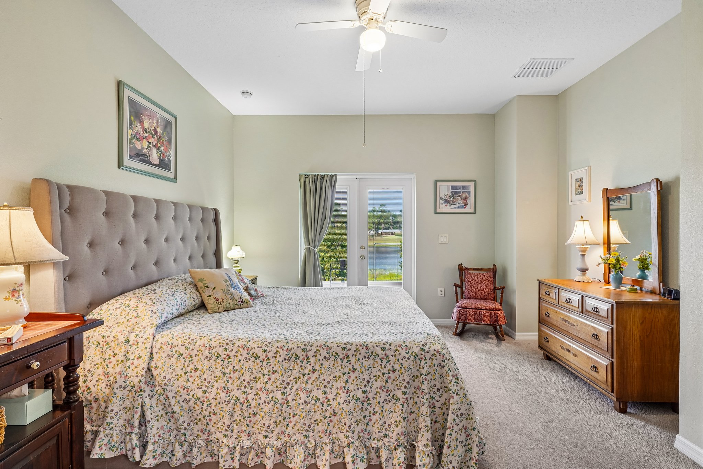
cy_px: 234
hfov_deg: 90.0
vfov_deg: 67.4
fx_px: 351
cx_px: 352
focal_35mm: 18
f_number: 10
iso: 400
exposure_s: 1/10
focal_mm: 18
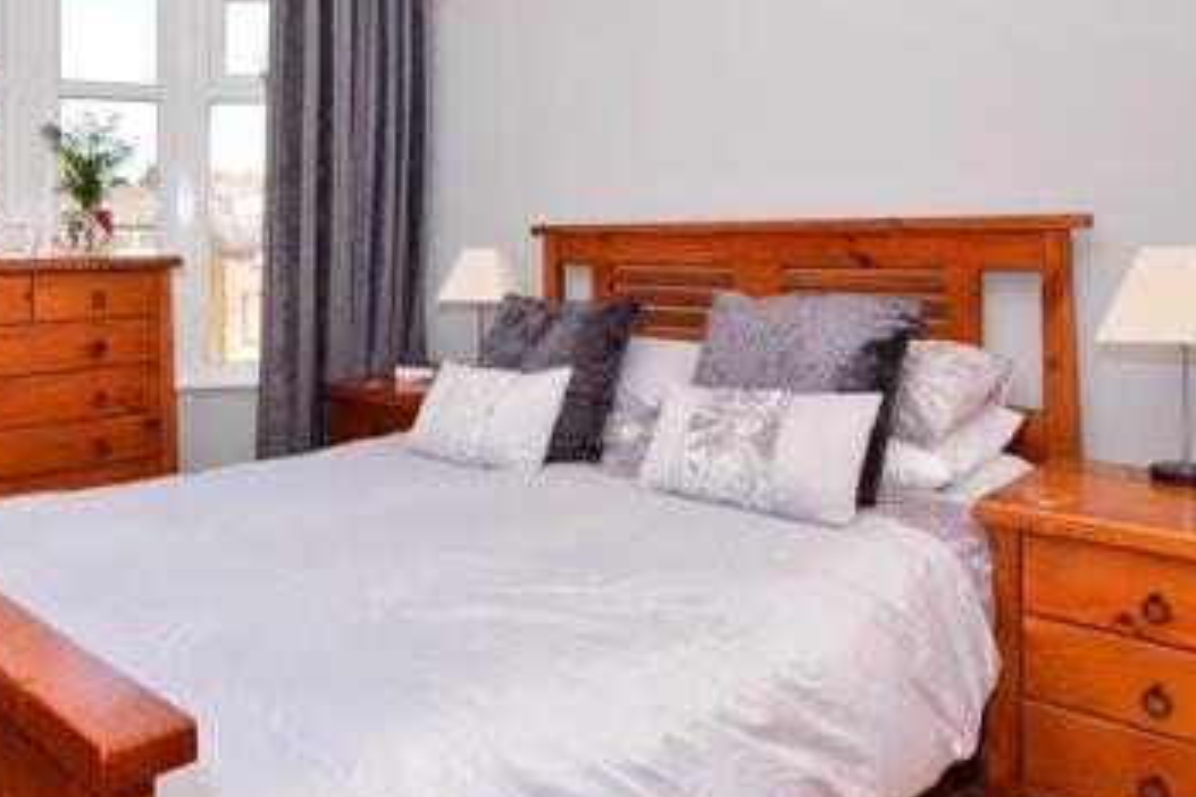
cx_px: 521
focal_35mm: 28
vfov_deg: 45.2
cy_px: 223
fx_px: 930
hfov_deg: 65.2
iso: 400
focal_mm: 10
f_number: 10
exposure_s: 1/200
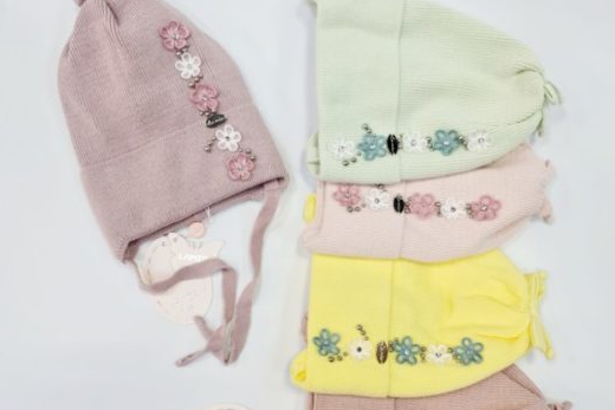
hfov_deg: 54.4
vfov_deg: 37.6
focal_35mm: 35
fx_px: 598
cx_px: 306
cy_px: 263
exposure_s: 1/100
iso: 80
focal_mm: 7
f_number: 1.8
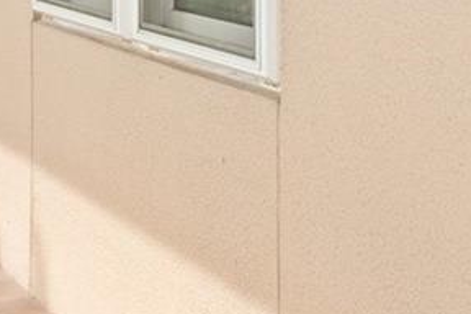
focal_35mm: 89
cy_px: -110
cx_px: 721
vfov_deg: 14.6
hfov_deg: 19.6
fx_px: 1164
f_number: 8
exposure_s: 1/15
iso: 200
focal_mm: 16
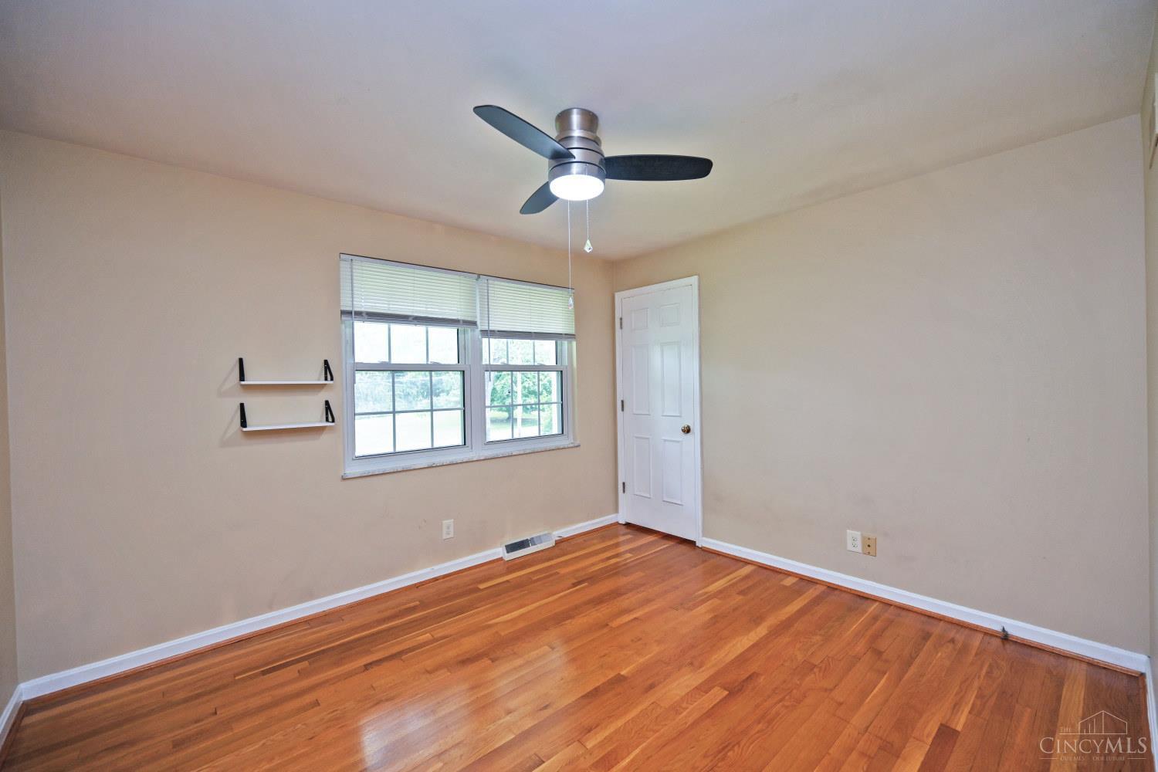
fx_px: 450
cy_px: 386
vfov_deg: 81.2
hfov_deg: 104.3
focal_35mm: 14
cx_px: 579
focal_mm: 14
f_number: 4
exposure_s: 1/60
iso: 220
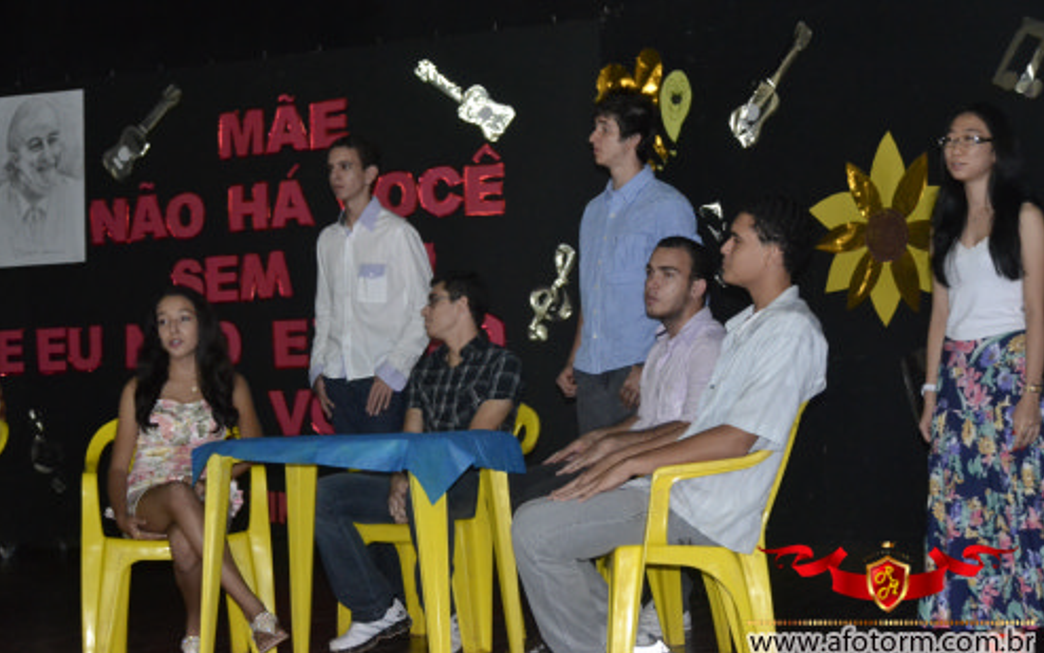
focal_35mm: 68
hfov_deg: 30.2
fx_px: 1935
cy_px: 335
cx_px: 526
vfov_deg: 19.2
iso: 3200
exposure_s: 1/60
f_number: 4.5
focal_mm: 44
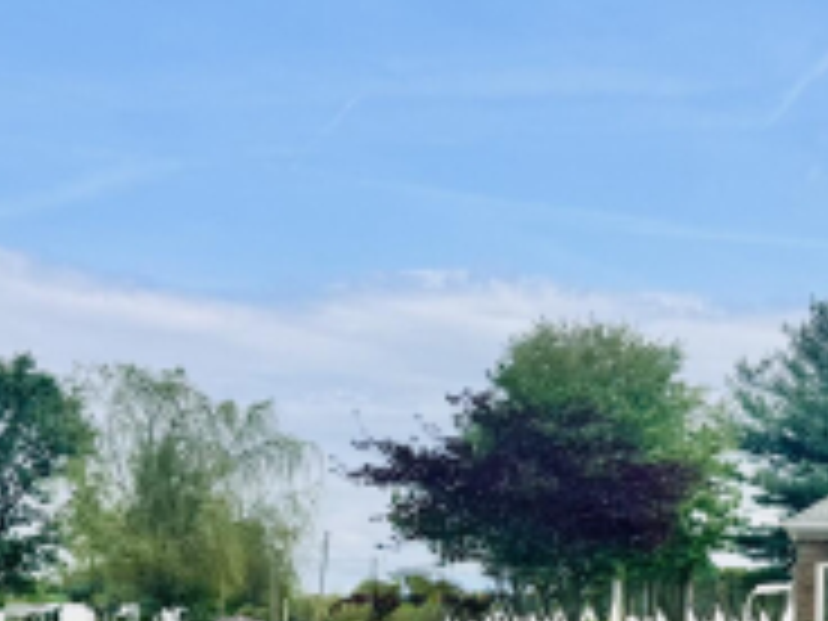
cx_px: 565
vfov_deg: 16.4
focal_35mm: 87
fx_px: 2081
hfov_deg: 22.4
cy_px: 720
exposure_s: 1/6410
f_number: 1.78
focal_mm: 6.76
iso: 80
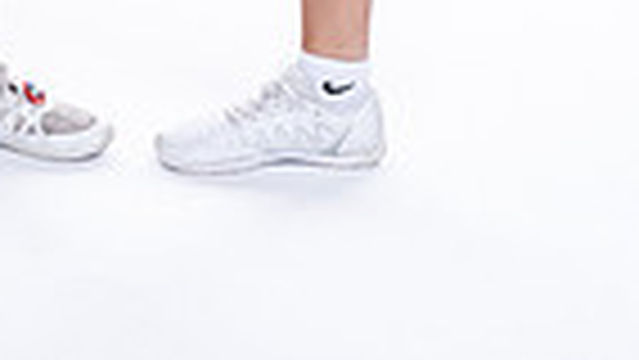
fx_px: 3085
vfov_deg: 6.2
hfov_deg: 11.8
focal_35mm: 182
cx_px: 81
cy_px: -648
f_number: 5.6
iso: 400
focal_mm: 55
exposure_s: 1/250
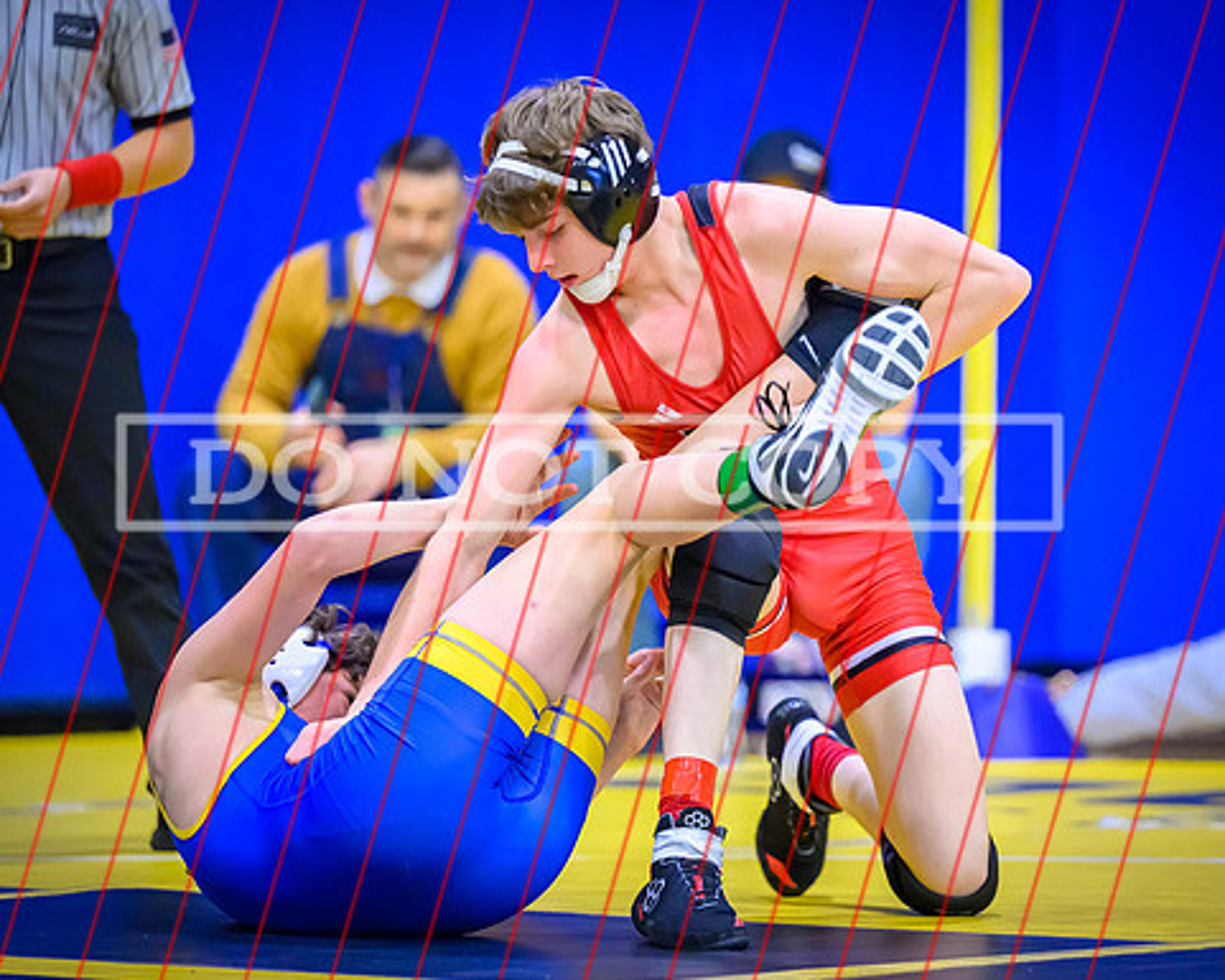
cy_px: 526
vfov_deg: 6.7
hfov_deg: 8.4
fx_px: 8377
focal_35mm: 231
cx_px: 785
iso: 8000
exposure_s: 1/640
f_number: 2.8
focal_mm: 160
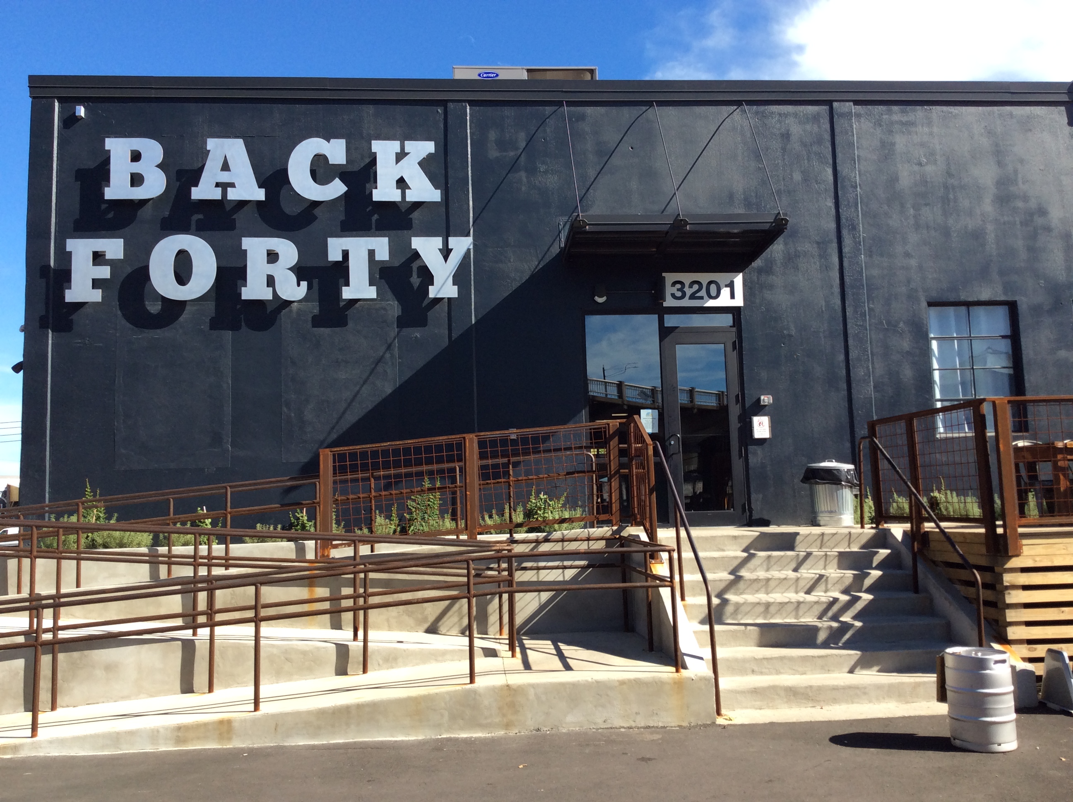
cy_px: 401
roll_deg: +2.9
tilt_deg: +4.6
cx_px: 536
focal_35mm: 32
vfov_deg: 44.1
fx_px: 990
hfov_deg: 56.9
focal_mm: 3.3
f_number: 2.4
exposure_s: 1/784
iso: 32
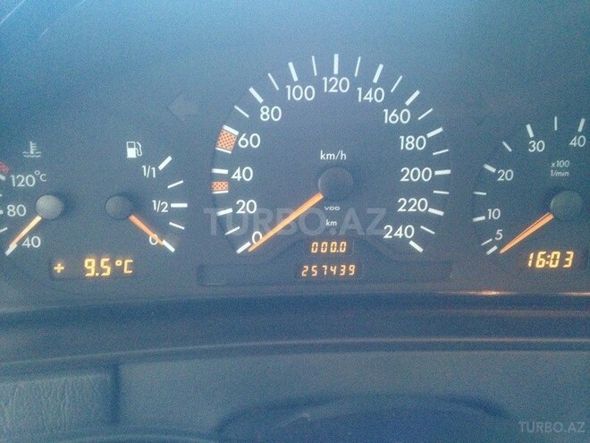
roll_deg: -2.0
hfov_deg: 55.4
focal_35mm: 33
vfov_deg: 42.9
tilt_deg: -26.8
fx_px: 562
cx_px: 295
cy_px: 222
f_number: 2.4
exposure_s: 1/20
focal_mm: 4.12
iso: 400
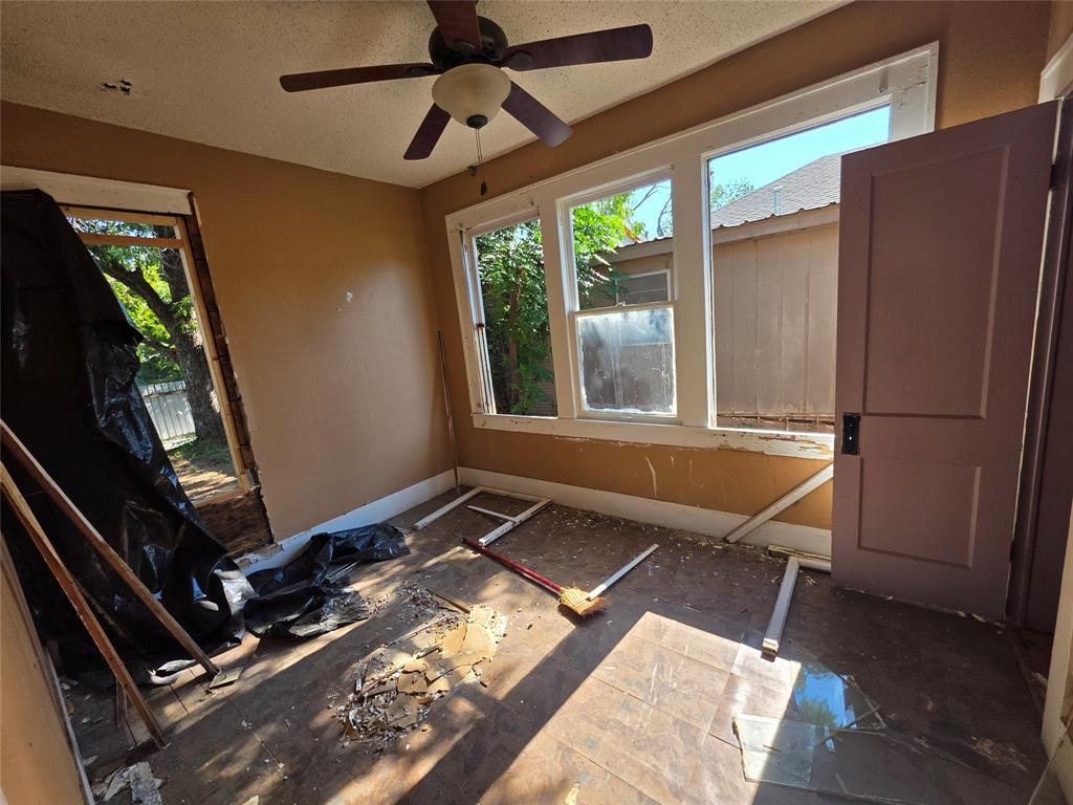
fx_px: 403
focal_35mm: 13
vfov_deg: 89.9
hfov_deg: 106.2
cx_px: 536
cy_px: 402
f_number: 1.9
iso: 40
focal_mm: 2.2
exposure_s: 1/338
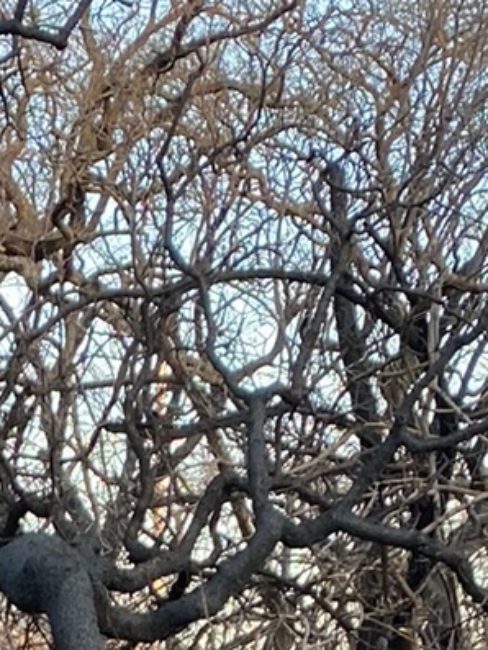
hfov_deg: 10.9
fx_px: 2517
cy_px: 1135
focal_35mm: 134
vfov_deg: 13.4
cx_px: -95
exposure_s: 1/121
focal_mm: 4.25
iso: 125
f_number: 1.8
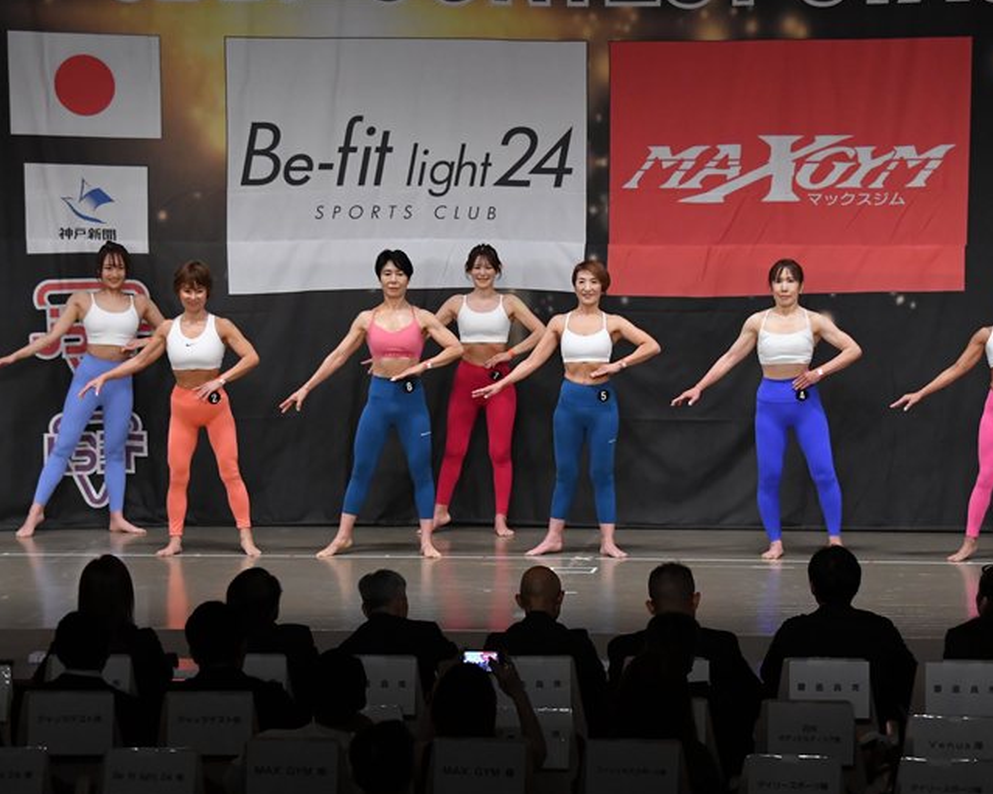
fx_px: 3409
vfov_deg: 13.3
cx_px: 588
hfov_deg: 16.6
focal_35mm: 116
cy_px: 396
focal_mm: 68
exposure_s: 1/400
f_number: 5.6
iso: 3200
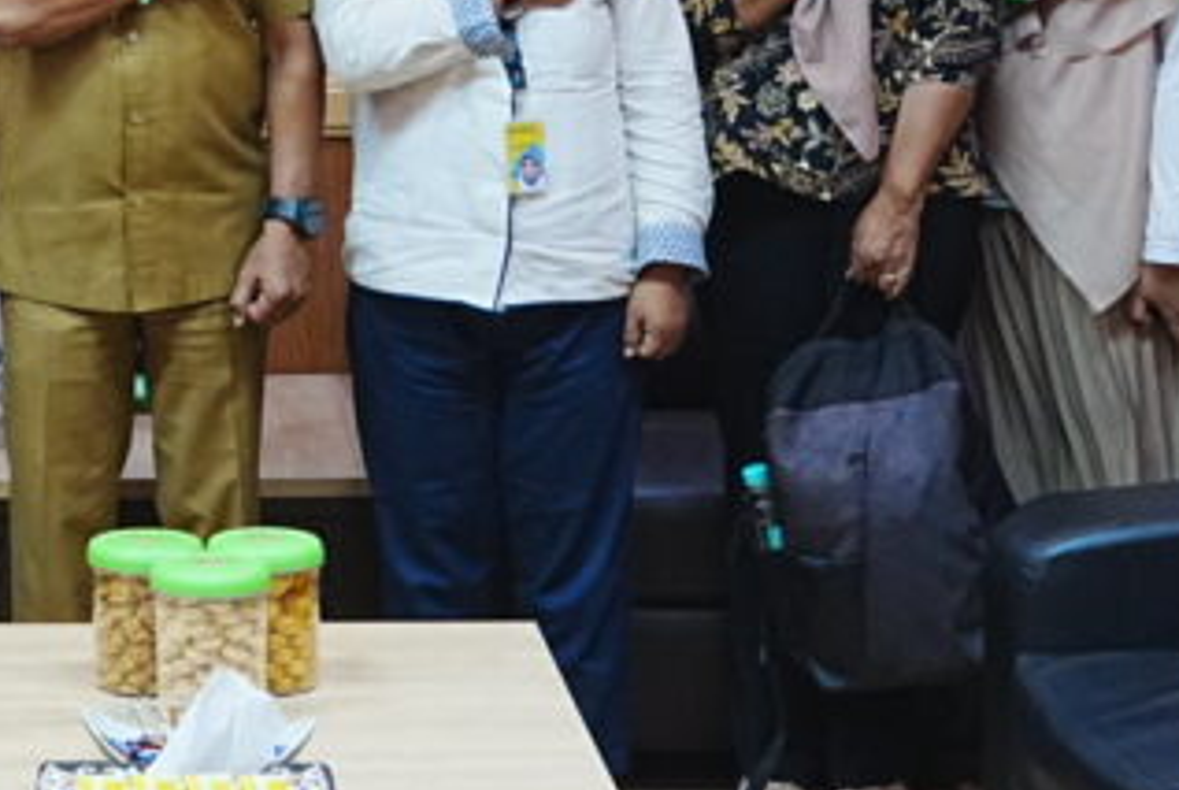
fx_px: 3378
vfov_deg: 13.0
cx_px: -11
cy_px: -152
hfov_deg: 19.2
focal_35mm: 103
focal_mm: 32
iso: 5000
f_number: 6.3
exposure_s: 1/125
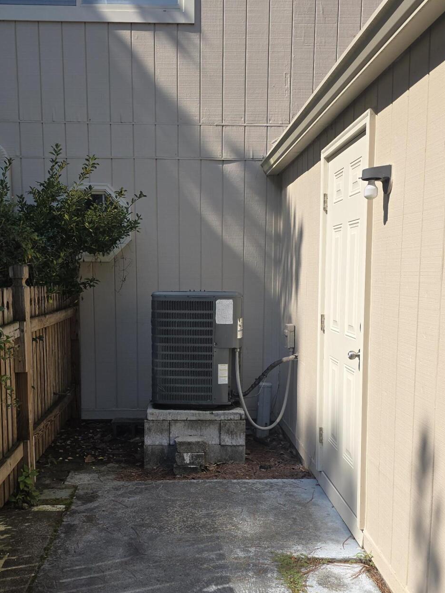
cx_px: 189
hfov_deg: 38.6
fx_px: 634
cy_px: 369
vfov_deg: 49.7
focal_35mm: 37
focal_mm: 6.3
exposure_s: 1/629
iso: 12
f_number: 1.7
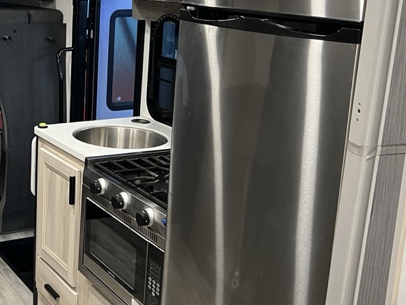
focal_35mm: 56
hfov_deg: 33.2
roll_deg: -1.4
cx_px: 71
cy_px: 101
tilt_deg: -11.9
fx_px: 657
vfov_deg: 26.0
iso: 400
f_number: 1.5
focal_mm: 5.7
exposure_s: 1/60
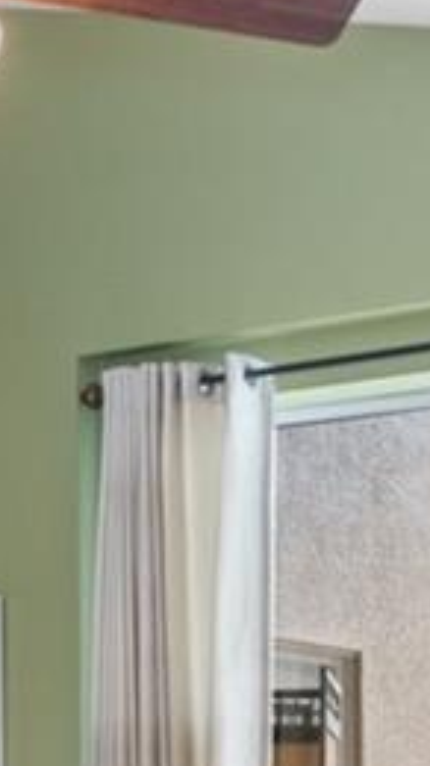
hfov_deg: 10.4
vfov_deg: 17.6
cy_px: 919
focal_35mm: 116
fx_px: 2354
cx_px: 127
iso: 320
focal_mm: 18
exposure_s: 2
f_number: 8
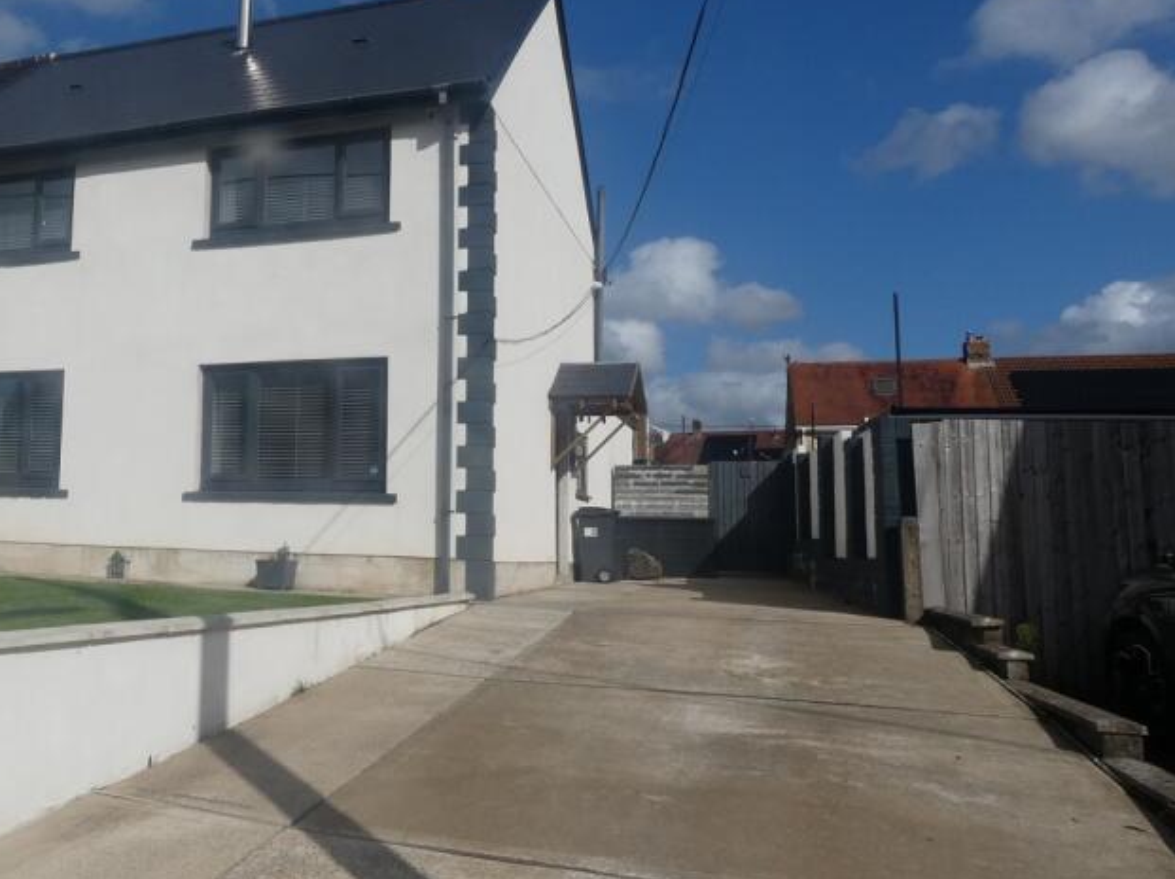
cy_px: 403
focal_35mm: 33
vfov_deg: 42.9
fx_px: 1119
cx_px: 242
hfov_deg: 52.0
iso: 80
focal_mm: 3.6
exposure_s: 1/800
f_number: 6.3
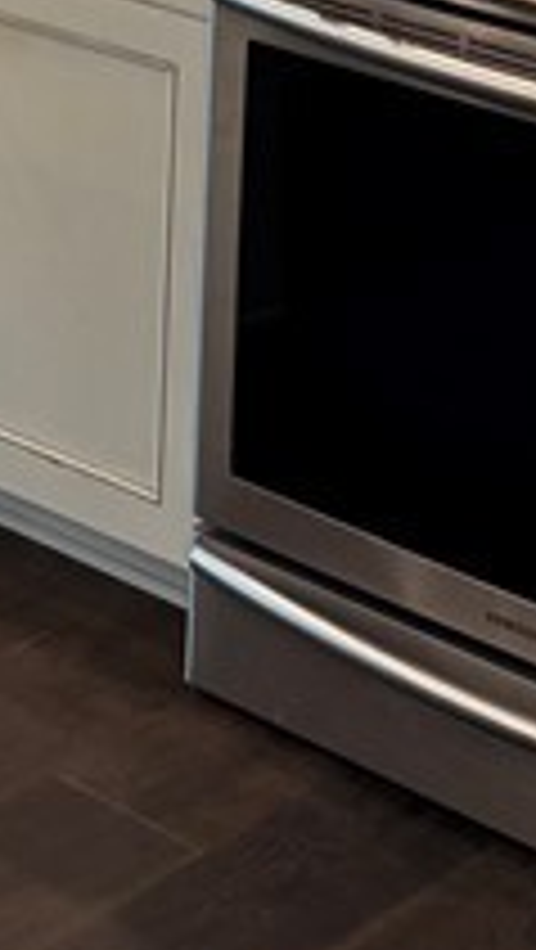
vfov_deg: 15.9
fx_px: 3202
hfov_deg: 9.1
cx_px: -446
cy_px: -351
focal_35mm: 127
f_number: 1.78
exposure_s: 1/60
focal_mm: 6.76
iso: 125
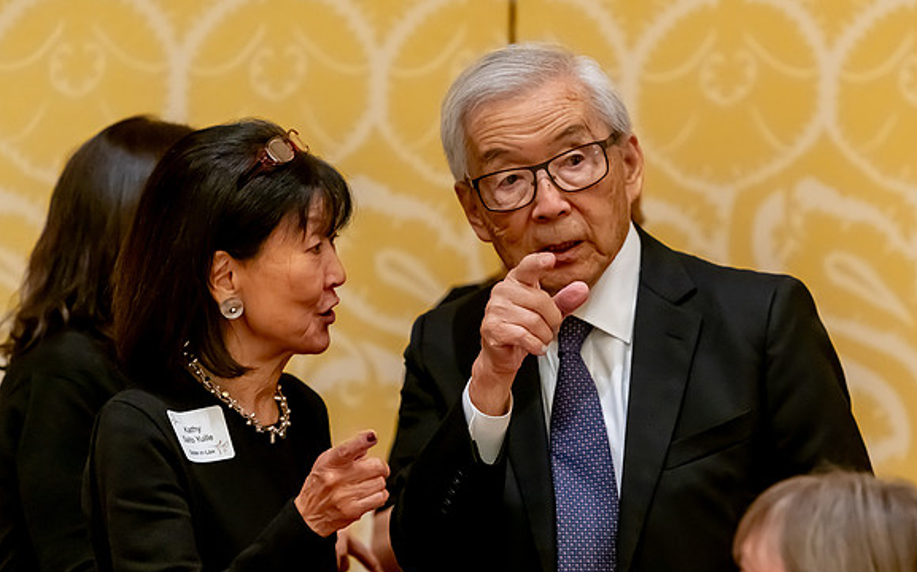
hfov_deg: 9.5
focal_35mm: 222
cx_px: 556
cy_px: 340
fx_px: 5545
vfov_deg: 5.9
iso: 5000
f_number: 2.8
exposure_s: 1/200
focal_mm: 150
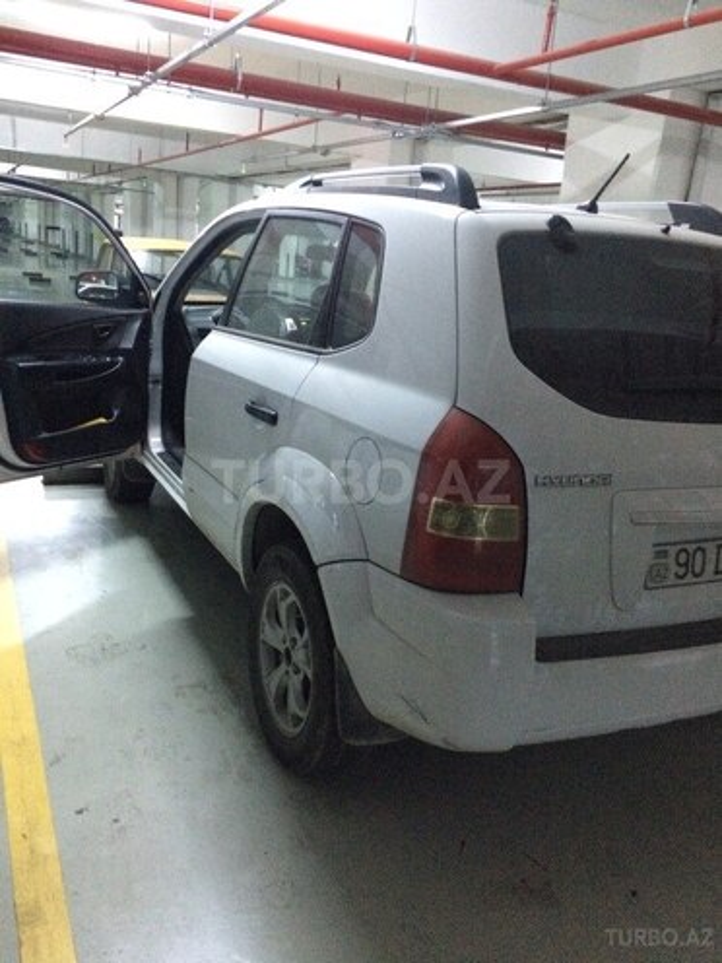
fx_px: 806
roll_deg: -4.9
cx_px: 361
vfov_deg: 61.7
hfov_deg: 48.2
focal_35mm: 29
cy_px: 482
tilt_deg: -16.1
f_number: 2.2
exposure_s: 1/17
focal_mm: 4.15
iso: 640
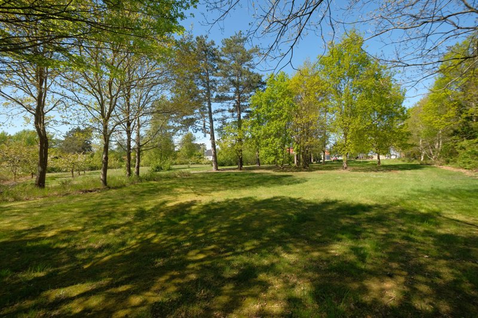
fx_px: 199
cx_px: 239
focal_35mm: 15
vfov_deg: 77.3
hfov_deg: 100.4
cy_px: 159
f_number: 4
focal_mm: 10
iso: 200
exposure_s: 1/800
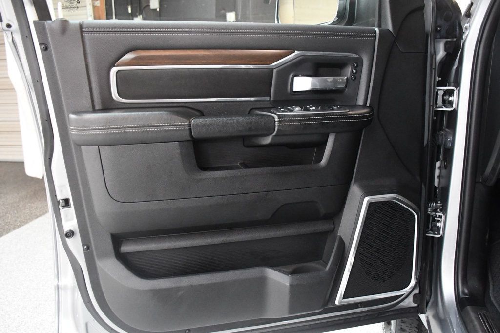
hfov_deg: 57.2
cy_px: 166
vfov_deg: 39.9
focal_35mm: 33
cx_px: 250
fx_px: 458
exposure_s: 1/60
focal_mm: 22
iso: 5600
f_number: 3.5
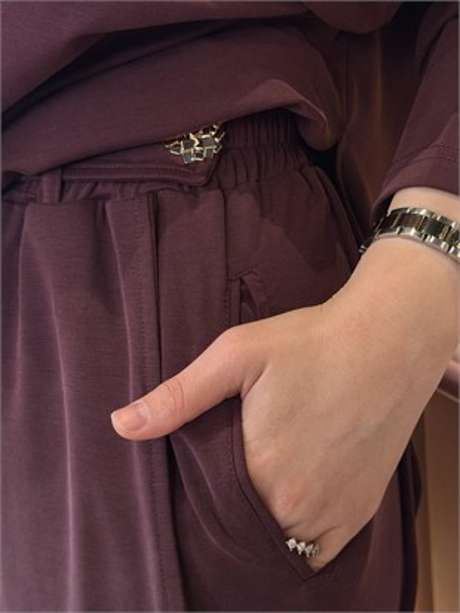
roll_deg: +1.0
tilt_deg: -24.9
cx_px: 230
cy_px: 306
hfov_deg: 30.3
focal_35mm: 48
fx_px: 850
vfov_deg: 39.6
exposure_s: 1/50
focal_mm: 6.76
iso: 250
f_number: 1.78
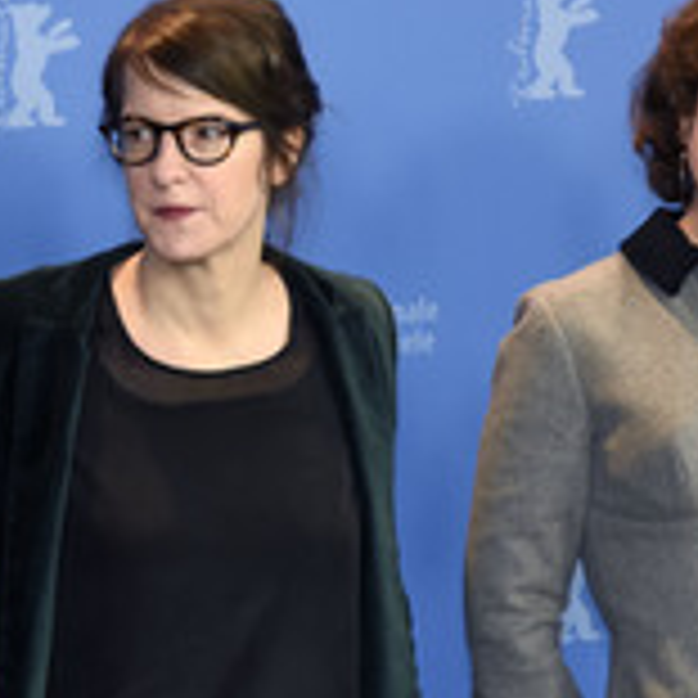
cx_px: 124
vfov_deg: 8.6
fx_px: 4636
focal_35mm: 203
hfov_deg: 8.6
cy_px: 441
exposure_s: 1/250
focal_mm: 55
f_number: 3.2
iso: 640
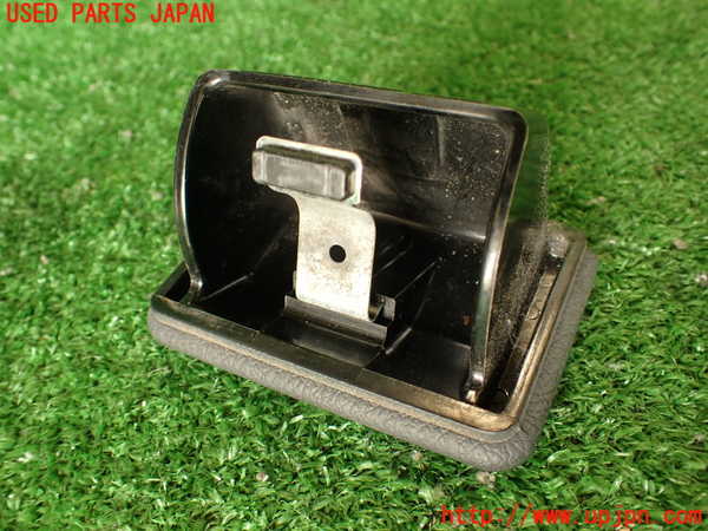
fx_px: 614
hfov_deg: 60.0
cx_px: 354
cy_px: 266
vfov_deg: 46.8
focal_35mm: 30
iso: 200
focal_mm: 5.4
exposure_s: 1/60
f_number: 2.3
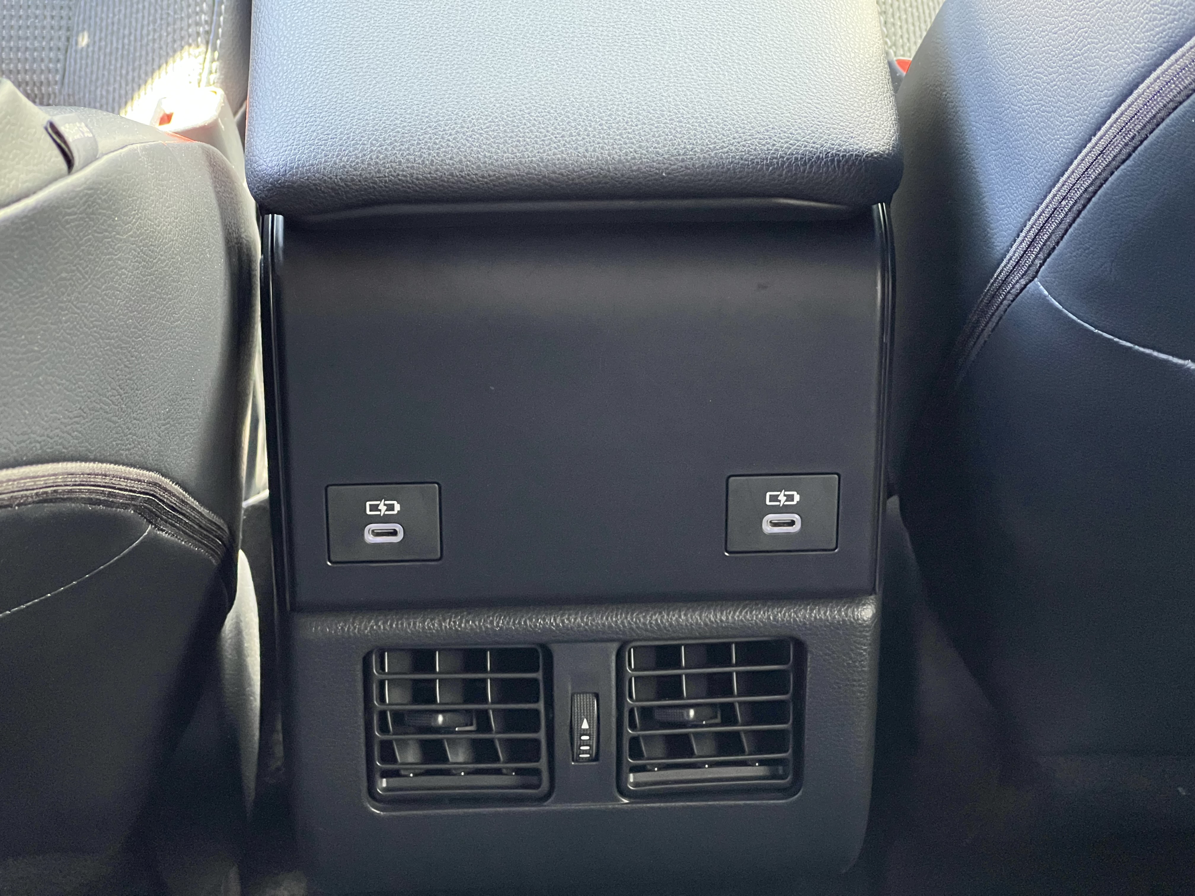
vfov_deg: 19.1
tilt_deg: -42.4
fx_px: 2658
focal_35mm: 77
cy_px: 448
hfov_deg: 25.3
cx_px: 598
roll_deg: -0.1
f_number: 2.8
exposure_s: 1/60
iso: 800
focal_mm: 9
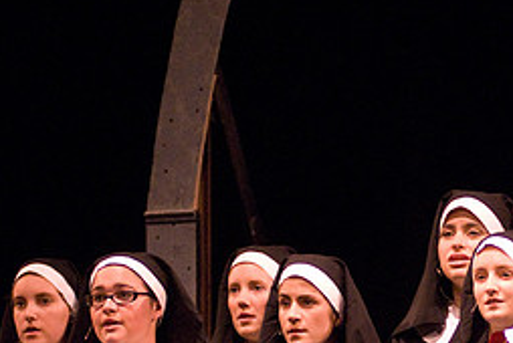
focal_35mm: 294
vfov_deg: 4.7
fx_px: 4194
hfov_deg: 7.0
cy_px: 347
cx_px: 454
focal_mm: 86
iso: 1600
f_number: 2.8
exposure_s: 1/200
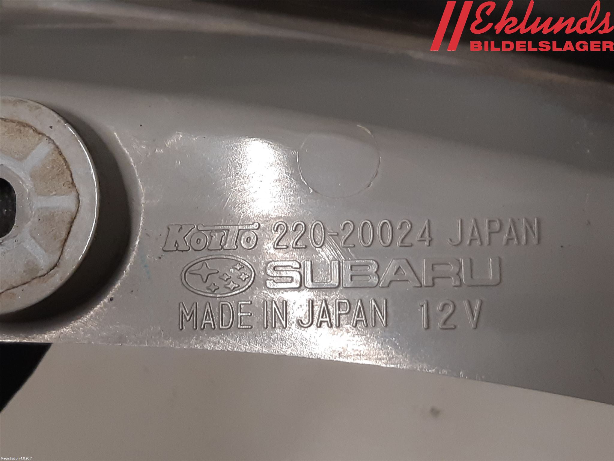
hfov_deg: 67.3
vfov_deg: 53.1
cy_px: 230
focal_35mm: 26
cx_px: 307
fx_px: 461
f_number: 1.7
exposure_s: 1/50
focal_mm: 3.93
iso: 160
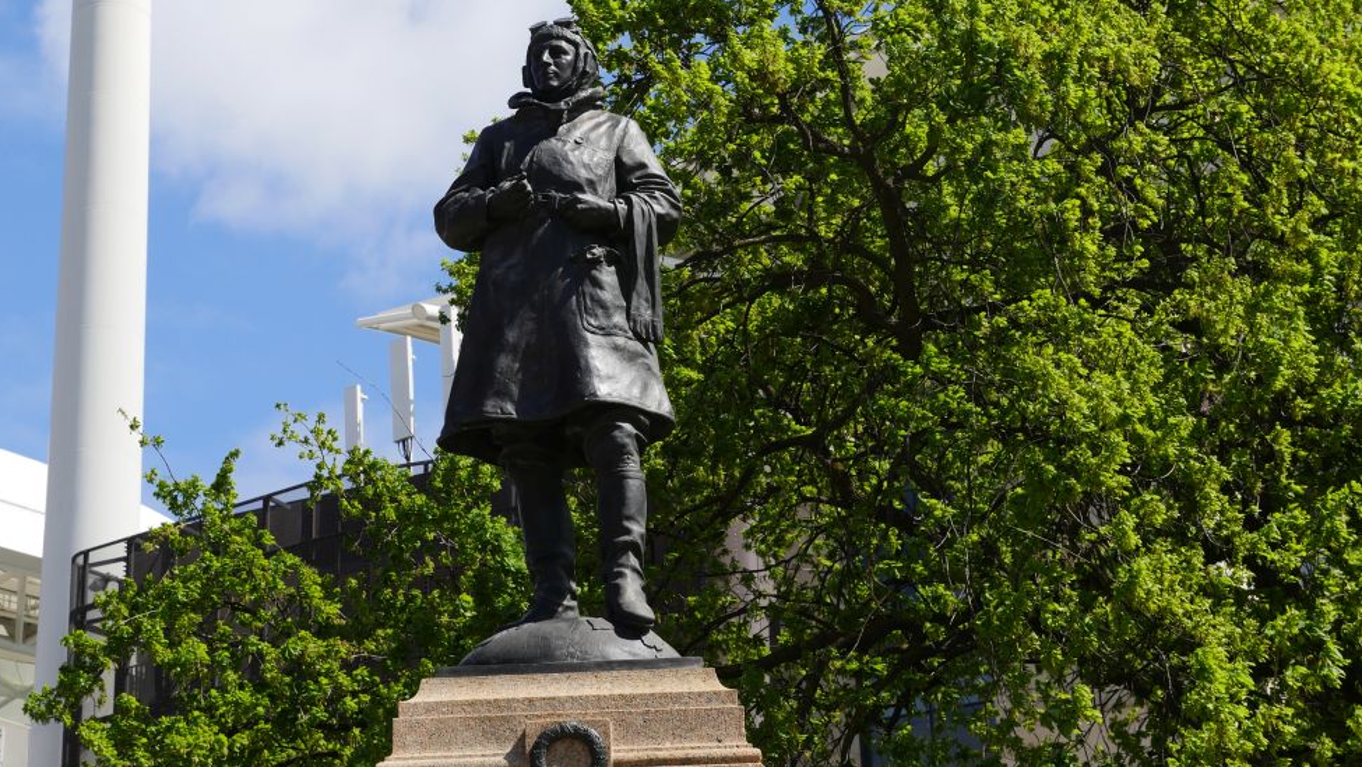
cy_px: 307
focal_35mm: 86
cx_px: 669
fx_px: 3107
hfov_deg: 24.7
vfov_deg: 14.1
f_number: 6.3
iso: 200
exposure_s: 1/640
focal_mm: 35
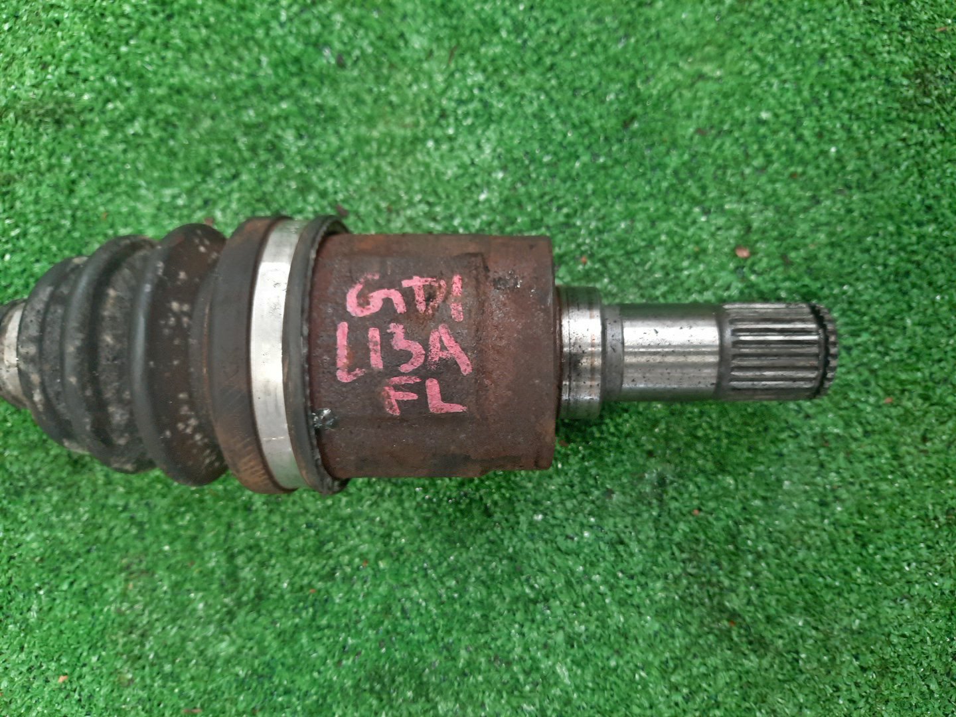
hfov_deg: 69.4
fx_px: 690
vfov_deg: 54.9
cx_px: 478
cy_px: 358
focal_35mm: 25
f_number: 2
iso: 277
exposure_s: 1/33
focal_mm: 4.6
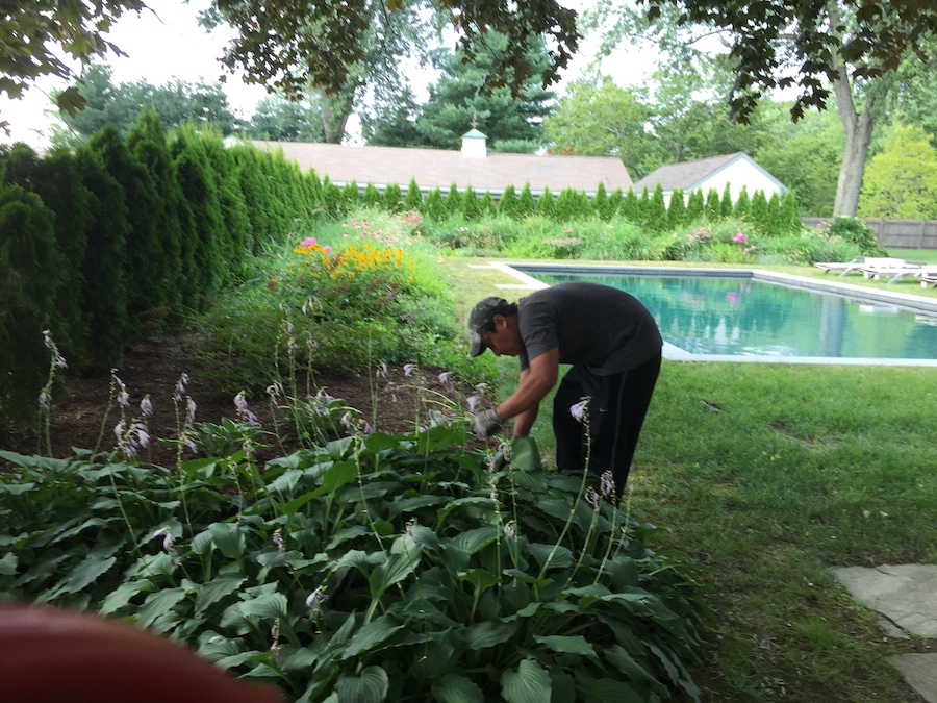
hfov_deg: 61.7
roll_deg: -3.2
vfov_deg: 48.2
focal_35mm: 29
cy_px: 352
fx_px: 785
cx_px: 468
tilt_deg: -10.3
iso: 32
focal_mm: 4.15
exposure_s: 1/60
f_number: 2.2
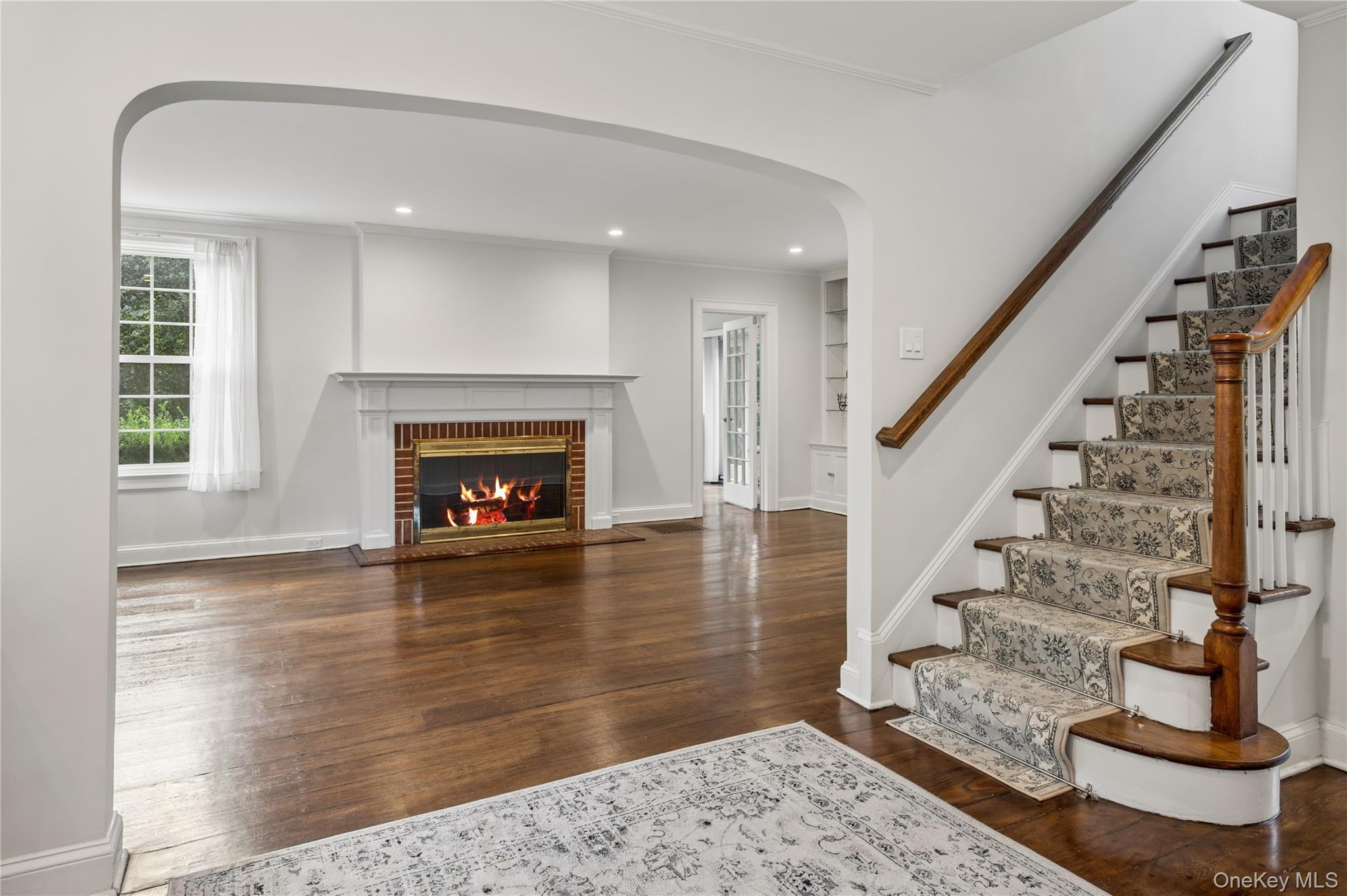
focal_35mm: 20
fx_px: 766
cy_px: 448
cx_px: 674
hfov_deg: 82.6
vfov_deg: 60.6
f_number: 11
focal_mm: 20.5
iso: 200
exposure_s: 1/6
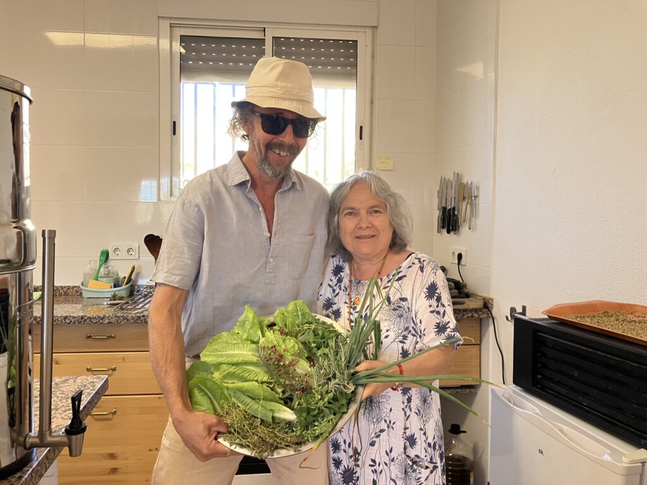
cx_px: 324
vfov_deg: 49.7
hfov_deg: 63.4
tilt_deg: -1.7
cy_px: 242
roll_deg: -1.6
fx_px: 523
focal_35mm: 28
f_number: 1.8
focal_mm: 3.99
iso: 100
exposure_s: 1/50
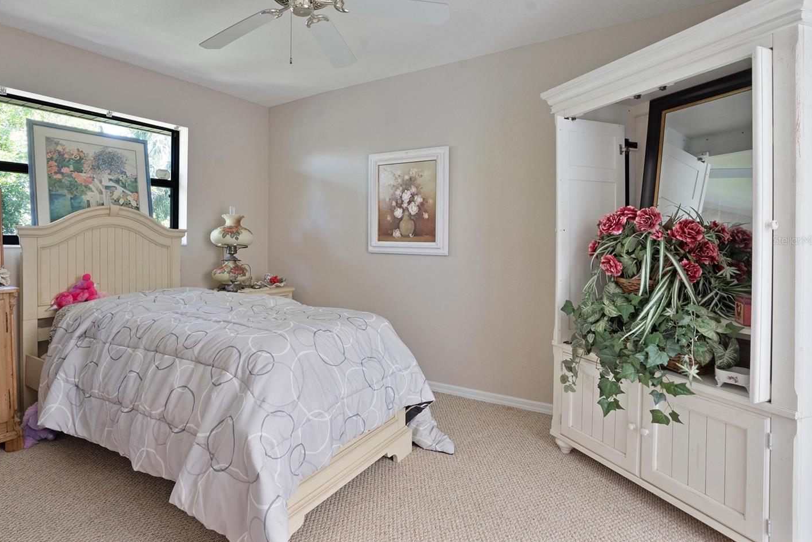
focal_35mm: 18
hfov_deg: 89.7
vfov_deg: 67.2
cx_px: 367
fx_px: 406
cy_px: 240
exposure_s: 1/6
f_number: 8
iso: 1600
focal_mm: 16
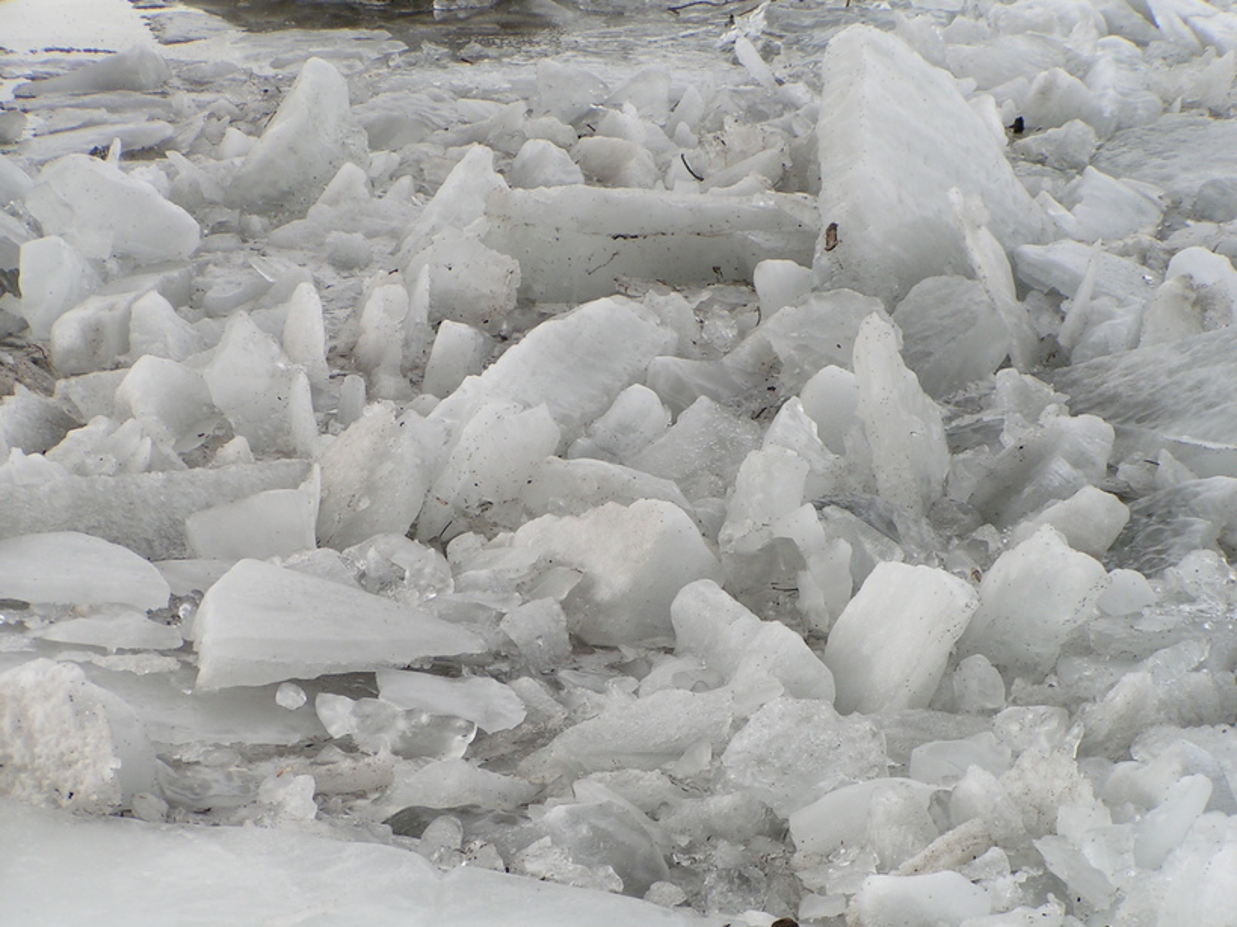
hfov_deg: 12.1
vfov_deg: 9.0
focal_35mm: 164
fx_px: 5860
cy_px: 464
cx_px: 618
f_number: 5
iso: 50
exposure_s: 1/200
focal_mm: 25.1
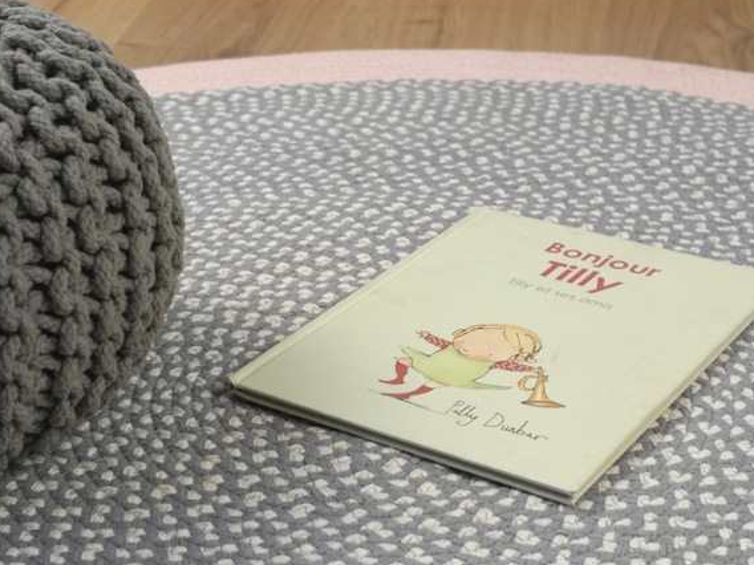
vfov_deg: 19.4
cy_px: 302
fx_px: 1655
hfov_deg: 25.7
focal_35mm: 76
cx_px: 385
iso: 80
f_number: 4
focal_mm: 3.95
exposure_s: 1/100
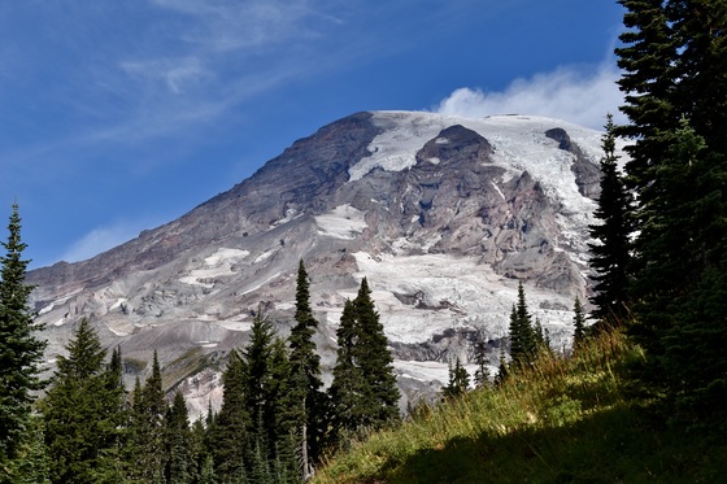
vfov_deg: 22.6
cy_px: 242
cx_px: 364
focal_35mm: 60
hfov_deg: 33.4
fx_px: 1211
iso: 100
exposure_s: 1/400
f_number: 10
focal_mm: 40
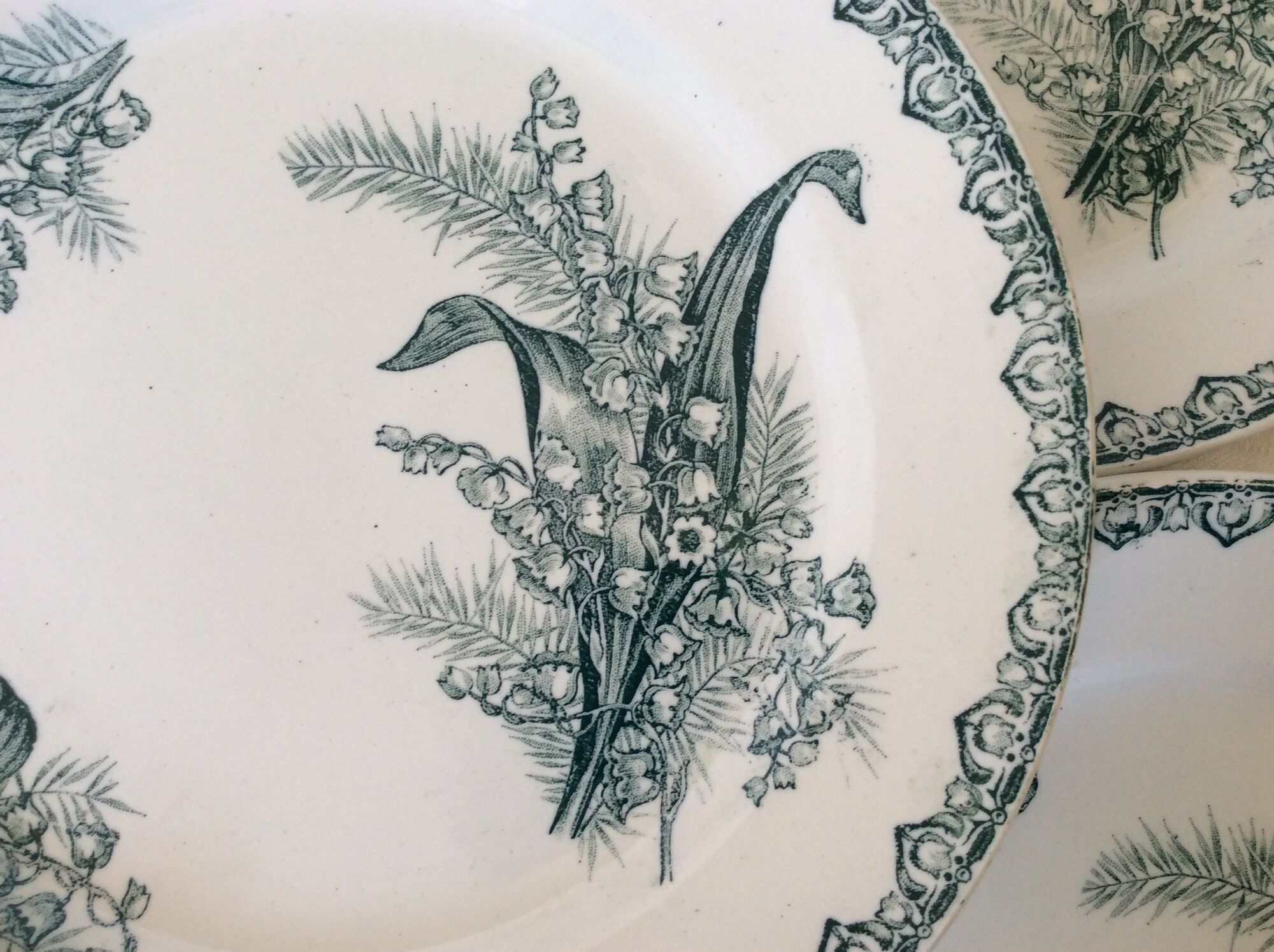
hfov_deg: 56.9
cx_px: 637
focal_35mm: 32
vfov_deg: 44.1
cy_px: 476
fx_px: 1176
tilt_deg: -83.9
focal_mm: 3.3
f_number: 2.4
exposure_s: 1/50
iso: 32
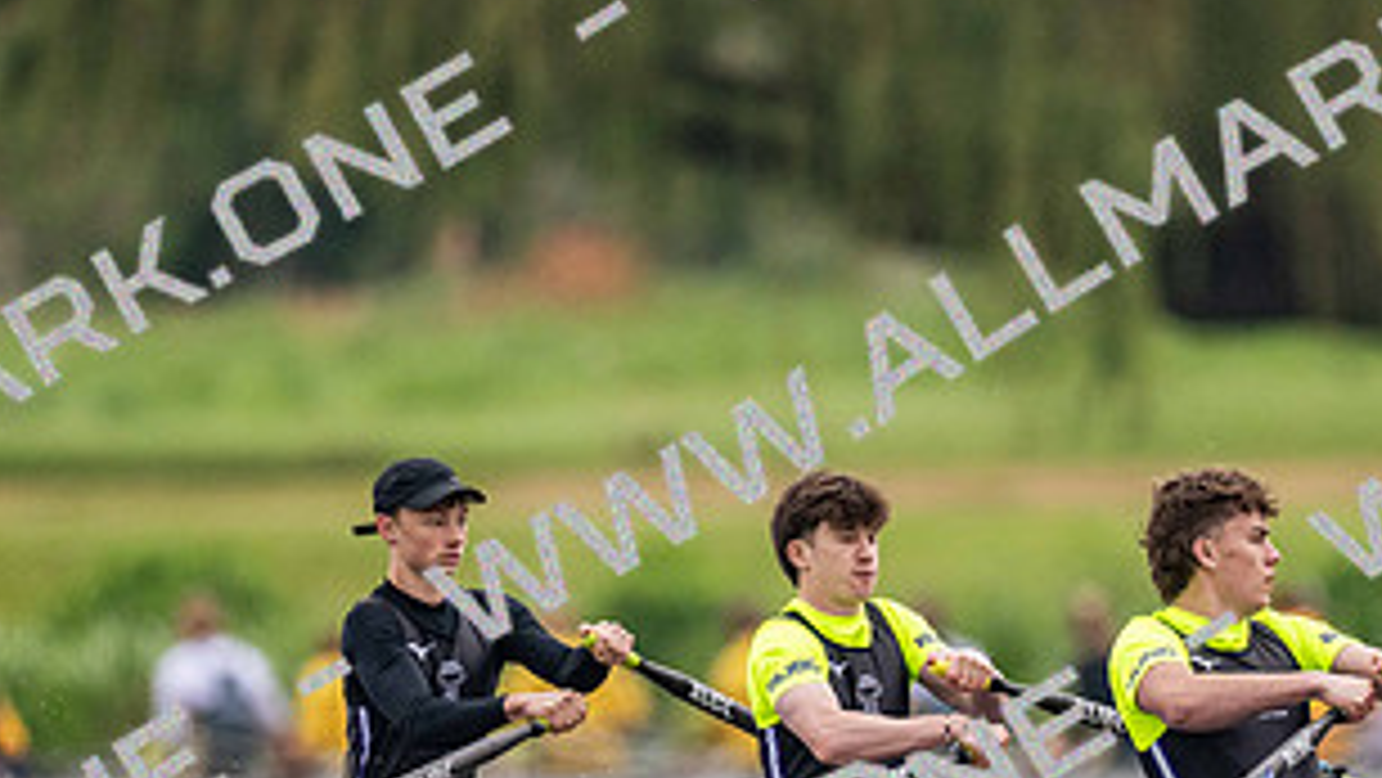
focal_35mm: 1187
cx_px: 981
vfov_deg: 1.0
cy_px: 654
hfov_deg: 1.8
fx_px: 43517
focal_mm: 600
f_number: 4
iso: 1800
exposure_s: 1/2000
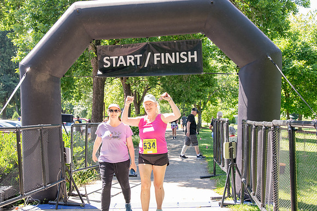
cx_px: 158
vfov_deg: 29.2
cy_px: 106
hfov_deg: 42.8
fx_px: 405
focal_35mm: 46
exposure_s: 1/400
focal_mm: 31
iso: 500
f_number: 4
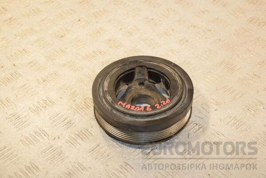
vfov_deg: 20.2
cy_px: 89
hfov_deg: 29.9
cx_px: 133
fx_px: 499
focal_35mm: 68
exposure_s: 1/200
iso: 800
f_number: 6.3
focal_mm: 45
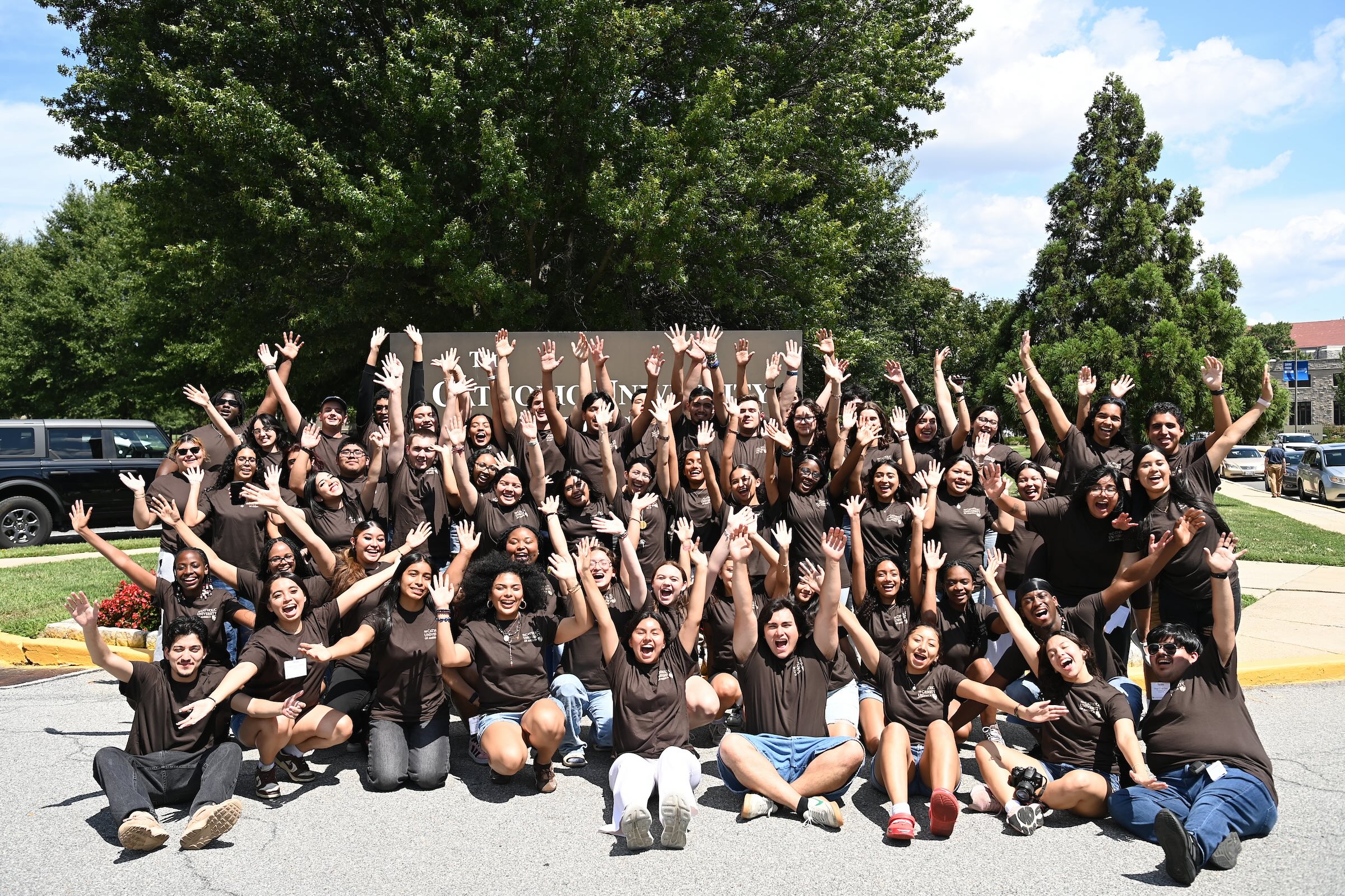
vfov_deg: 41.1
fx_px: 1195
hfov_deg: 58.7
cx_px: 672
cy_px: 448
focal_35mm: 32
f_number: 4.5
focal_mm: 32
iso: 125
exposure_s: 1/320
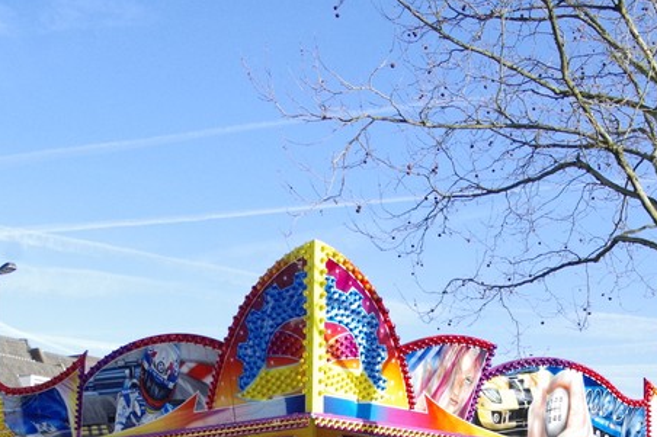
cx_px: 438
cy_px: 493
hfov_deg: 29.5
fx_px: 1240
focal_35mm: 68
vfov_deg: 19.1
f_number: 8
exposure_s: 1/800
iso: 800
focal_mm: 20
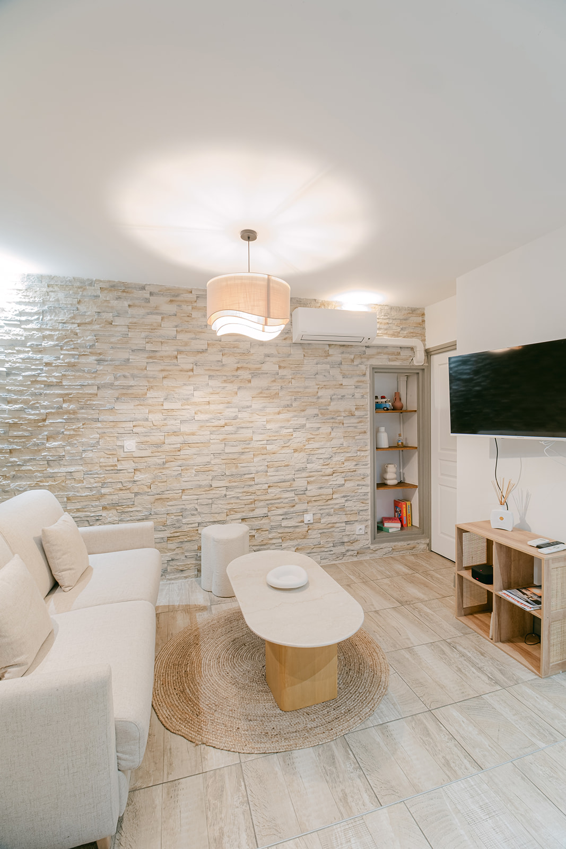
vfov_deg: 100.4
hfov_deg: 77.3
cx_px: 283
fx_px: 354
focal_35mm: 15
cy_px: 424
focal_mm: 10
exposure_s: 2.5
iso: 100
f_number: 10
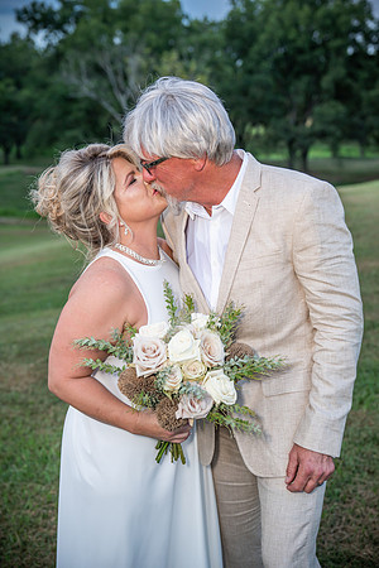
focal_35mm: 43
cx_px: 190
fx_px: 679
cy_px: 284
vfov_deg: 45.4
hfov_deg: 31.2
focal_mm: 43
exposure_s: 1/125
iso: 400
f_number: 2.8
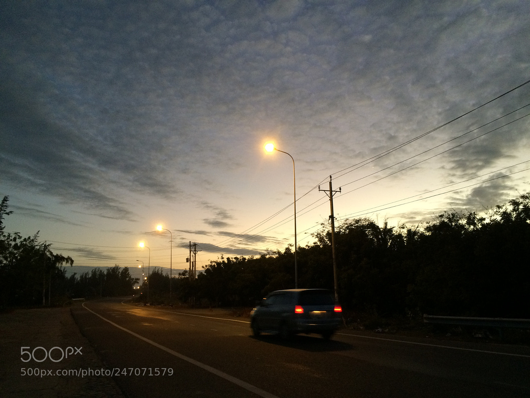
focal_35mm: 29
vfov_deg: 48.2
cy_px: 199
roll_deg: +1.0
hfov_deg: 61.7
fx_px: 444
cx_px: 265
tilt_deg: +11.5
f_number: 2.2
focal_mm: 4.15
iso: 160
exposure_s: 1/33
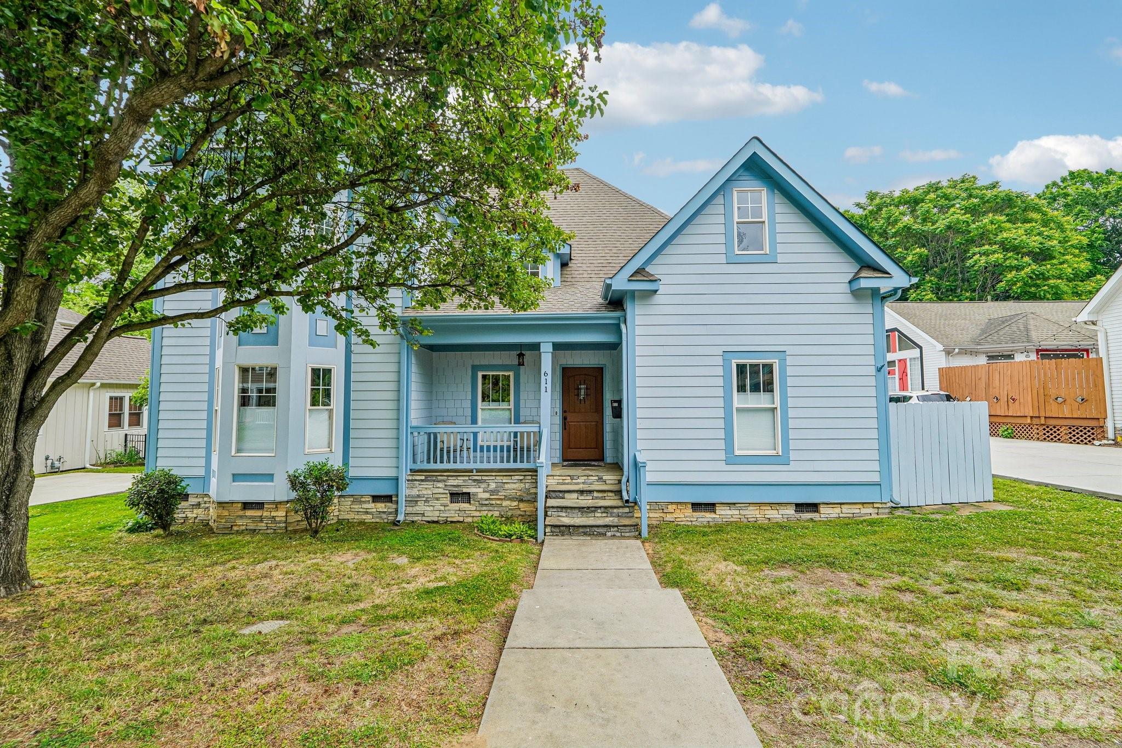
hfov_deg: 100.4
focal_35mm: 15
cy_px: 374
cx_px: 561
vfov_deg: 77.3
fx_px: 467
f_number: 8
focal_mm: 10
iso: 100
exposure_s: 1/30
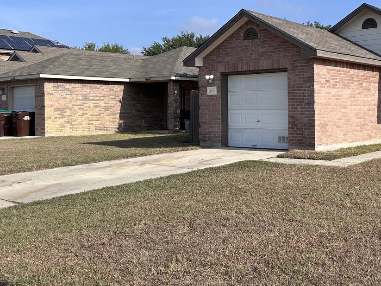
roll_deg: +0.4
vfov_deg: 34.2
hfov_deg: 42.0
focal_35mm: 42
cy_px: 114
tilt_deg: -1.7
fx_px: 462
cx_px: 325
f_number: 1.78
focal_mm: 6.86
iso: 80
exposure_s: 1/3717
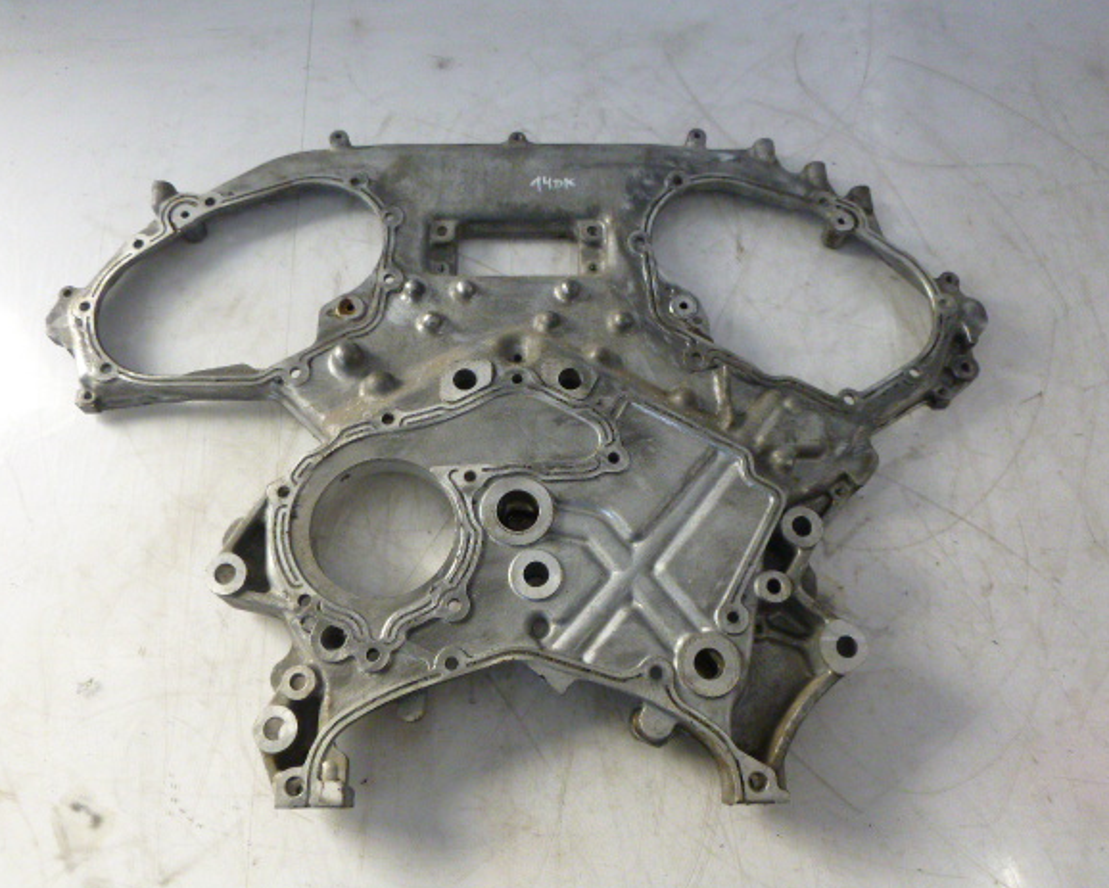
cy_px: 439
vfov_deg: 53.2
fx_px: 887
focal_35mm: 27
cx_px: 530
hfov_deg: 64.0
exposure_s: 1/60
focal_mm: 4.5
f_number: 3.9
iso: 320
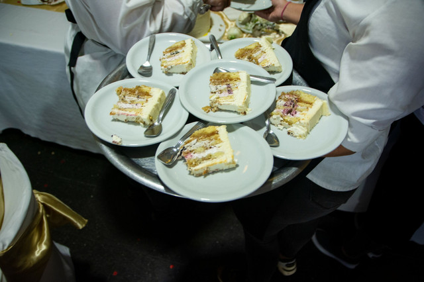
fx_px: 300
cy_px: 141
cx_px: 212
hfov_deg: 70.5
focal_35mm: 26
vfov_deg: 50.4
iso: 1000
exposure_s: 1/50
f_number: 2.8
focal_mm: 17
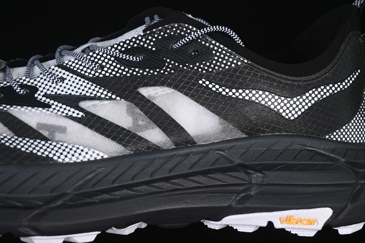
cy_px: 122
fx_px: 760
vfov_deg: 18.2
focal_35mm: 75
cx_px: 182
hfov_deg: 27.0
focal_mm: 50
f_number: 6.3
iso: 160
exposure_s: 1/60
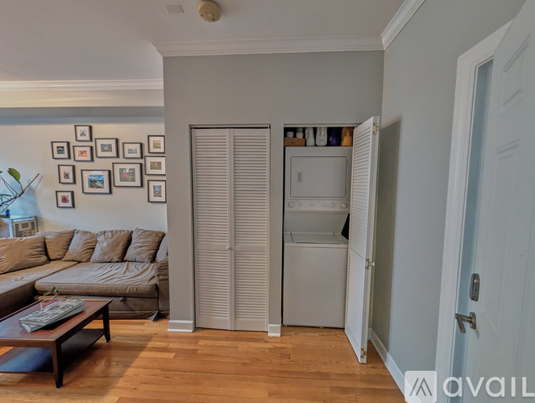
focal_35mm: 12
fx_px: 186
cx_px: 268
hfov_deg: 110.5
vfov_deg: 94.6
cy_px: 202
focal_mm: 2.02
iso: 207
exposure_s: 1/24
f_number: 1.7
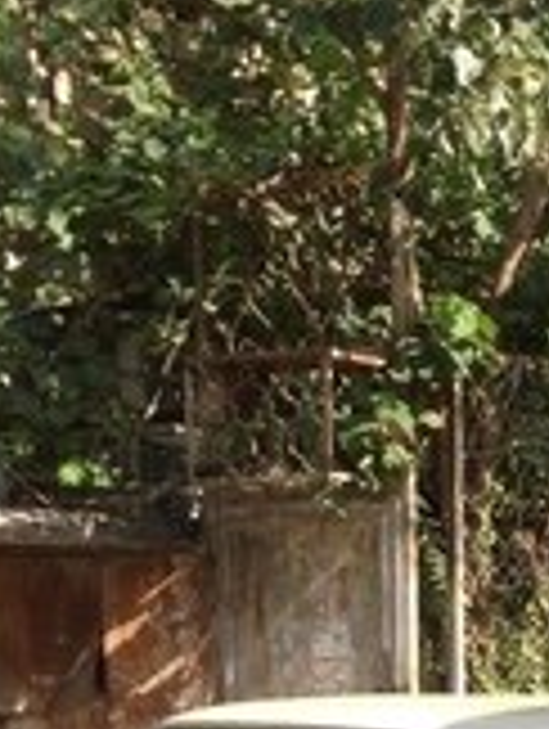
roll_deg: +0.7
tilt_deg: -5.8
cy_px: 999
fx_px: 2130
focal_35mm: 101
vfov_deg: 17.9
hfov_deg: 14.5
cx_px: 536
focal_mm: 4.12
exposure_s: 1/471
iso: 50
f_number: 2.4
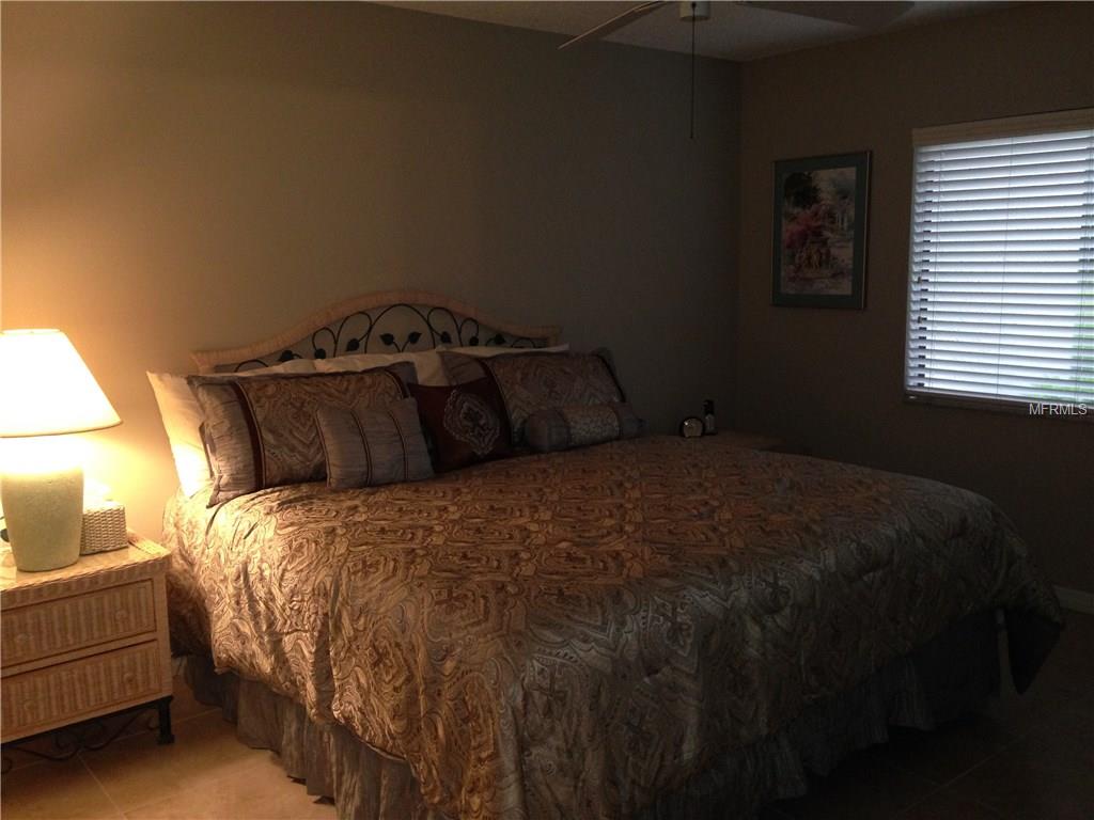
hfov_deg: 55.4
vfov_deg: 42.9
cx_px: 547
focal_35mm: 33
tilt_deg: -9.8
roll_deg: +0.3
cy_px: 410
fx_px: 1043
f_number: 2.4
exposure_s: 1/20
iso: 200
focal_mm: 4.12
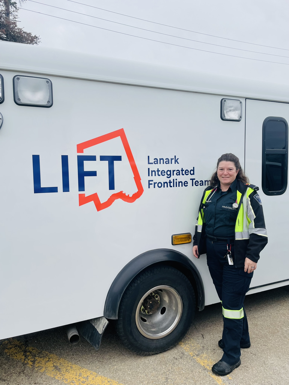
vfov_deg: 67.3
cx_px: 144
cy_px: 192
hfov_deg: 53.1
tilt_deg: -3.1
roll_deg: +2.8
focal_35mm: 26
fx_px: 289
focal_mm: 4.2
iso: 32
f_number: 1.6
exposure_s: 1/359
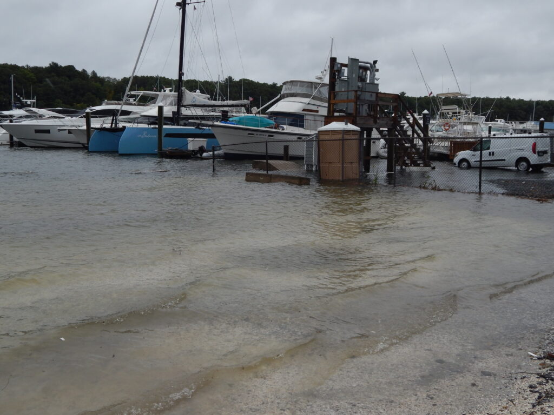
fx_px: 560
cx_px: 277
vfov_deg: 40.7
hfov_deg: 52.6
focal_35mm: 35
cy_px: 208
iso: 125
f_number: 3.3
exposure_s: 1/640
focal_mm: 6.1
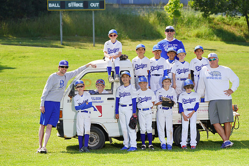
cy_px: 83
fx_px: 1107
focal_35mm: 160
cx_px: 124
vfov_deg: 8.6
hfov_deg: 12.8
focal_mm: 160
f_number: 6.3
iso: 100
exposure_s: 1/250
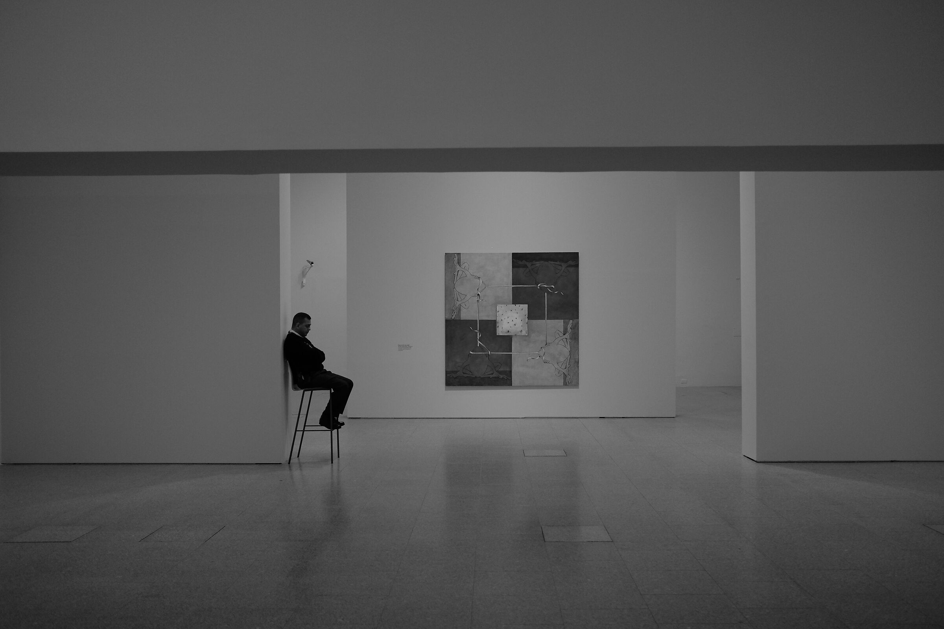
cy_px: 314
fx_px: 918
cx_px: 472
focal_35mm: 35
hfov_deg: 54.4
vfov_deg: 37.9
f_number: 2.2
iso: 1000
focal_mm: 23
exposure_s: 1/210
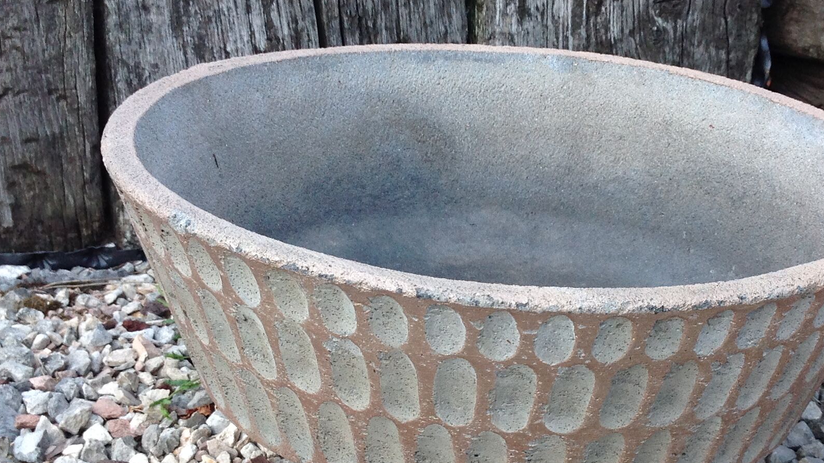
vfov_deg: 19.3
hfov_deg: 33.7
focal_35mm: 62
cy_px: 309
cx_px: 514
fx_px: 1354
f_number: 2.4
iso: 80
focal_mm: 4.28
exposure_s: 1/120
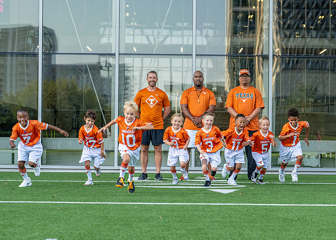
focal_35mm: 91
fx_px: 870
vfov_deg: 15.7
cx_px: 196
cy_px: 156
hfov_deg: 21.8
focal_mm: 50
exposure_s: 1/1000
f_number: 2.8
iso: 400
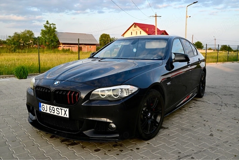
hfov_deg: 58.7
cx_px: 120
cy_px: 80
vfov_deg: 41.2
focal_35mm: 32
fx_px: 213
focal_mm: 32
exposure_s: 1/250
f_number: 4
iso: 200
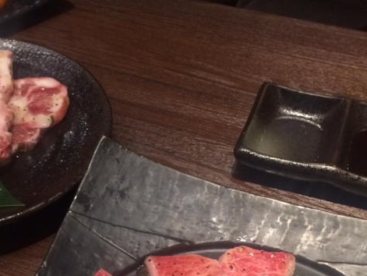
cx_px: 123
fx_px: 668
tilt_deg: -45.4
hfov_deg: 30.5
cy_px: 212
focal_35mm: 63
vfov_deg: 23.1
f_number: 2.2
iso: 250
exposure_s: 1/24
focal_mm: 4.15
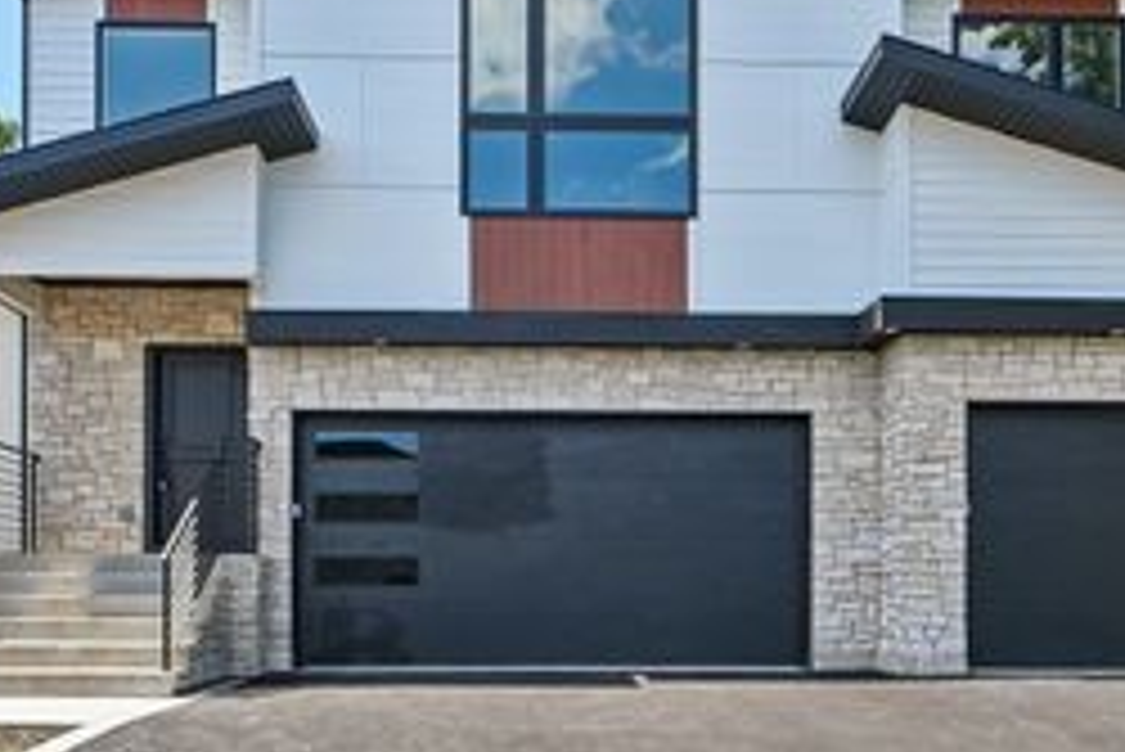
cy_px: 245
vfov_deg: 40.6
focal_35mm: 32
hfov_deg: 58.7
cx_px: 572
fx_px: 1001
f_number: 13
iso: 400
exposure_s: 1/250
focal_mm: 16
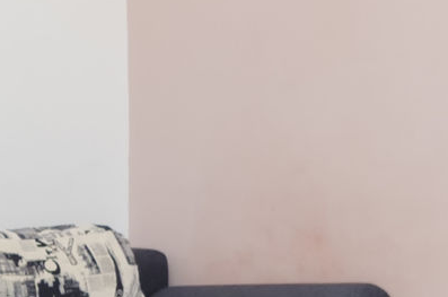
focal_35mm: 127
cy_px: 147
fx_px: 1577
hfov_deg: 14.7
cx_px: 729
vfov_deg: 10.7
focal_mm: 12
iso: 400
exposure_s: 1/125
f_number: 7.1
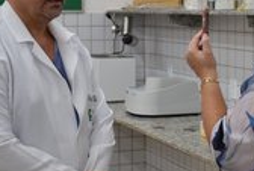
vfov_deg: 13.2
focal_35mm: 104
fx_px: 736
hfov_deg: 19.5
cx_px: 168
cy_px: 39
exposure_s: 1/100
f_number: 5
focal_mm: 30
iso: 400
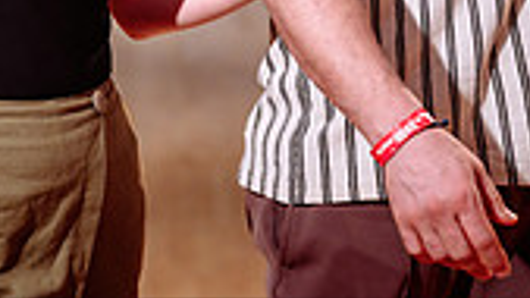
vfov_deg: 6.0
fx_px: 2824
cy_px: -27
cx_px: 47
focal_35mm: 201
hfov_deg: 10.7
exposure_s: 1/250
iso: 1250
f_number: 2
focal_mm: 56
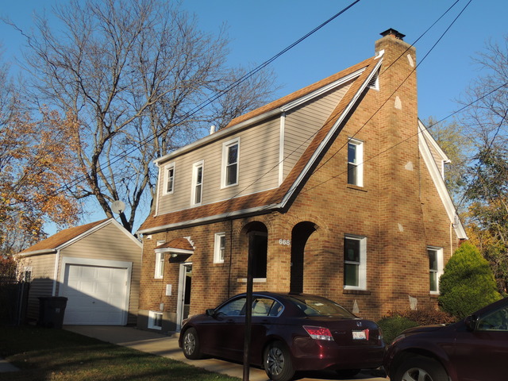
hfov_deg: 52.6
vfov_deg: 40.7
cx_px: 254
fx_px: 514
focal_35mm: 35
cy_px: 190
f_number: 3.3
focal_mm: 6.2
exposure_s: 1/1000
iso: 100
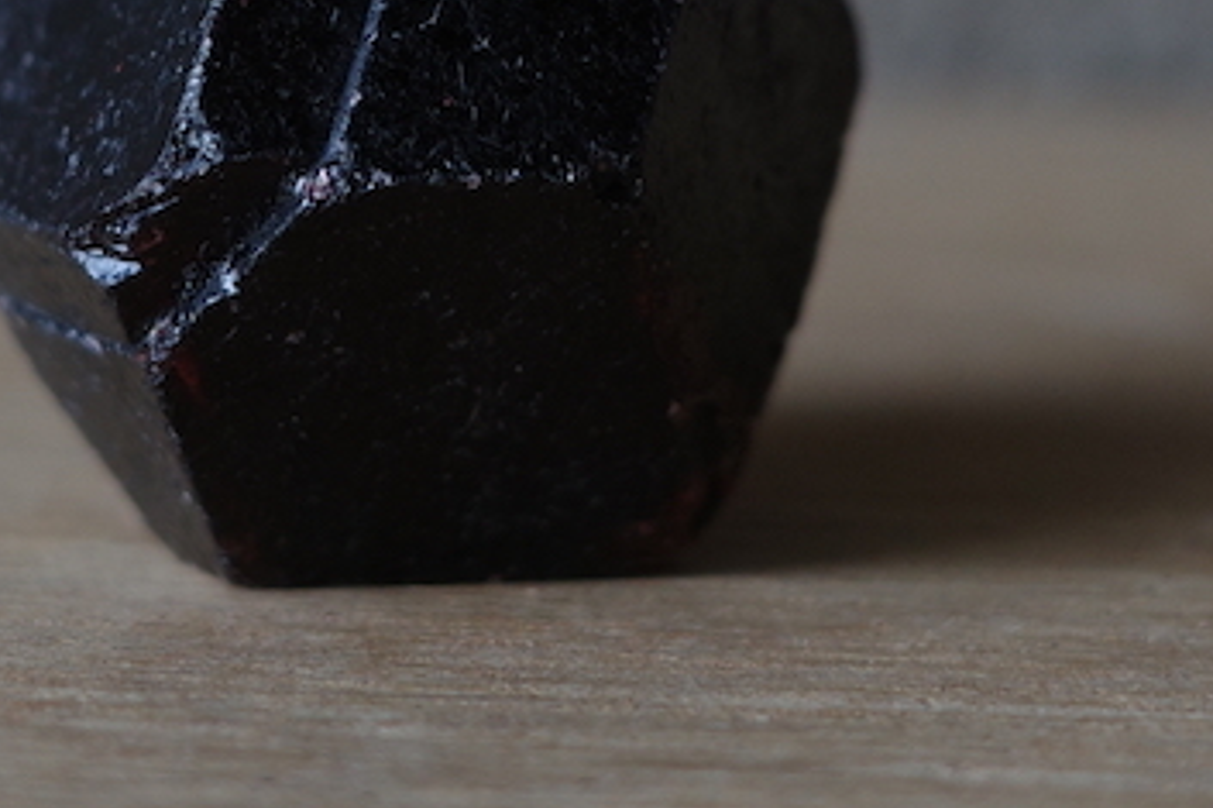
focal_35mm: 170
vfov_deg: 8.0
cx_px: 447
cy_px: -186
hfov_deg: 12.1
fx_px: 5725
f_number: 2.8
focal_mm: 26
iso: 200
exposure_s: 1/125
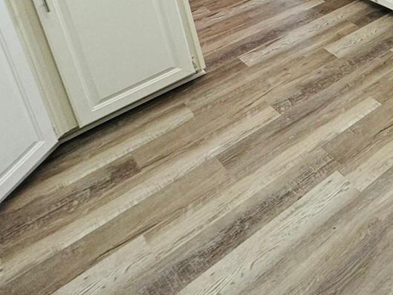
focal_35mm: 42
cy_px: -95
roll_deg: +2.4
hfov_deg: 35.2
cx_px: 473
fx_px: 477
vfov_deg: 28.0
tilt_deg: -17.6
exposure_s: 1/120
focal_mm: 2.22
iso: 64
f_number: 2.2
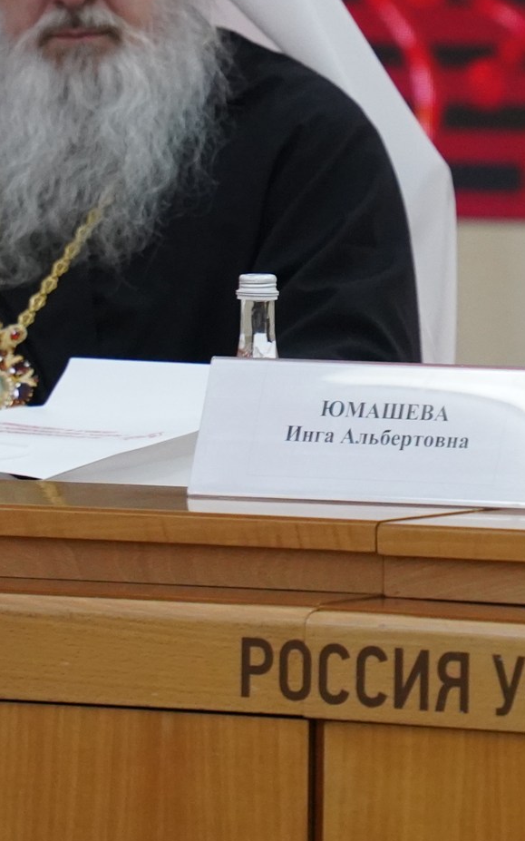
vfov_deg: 3.7
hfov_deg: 2.3
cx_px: 521
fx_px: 12895
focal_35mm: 563
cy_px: 126
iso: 6400
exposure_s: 1/160
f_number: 5.6
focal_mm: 200
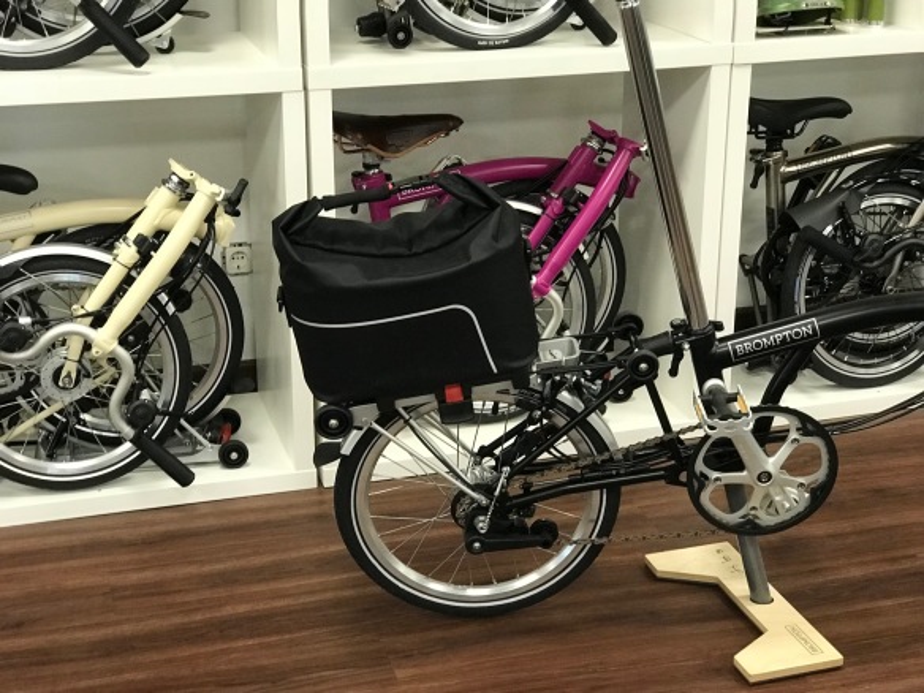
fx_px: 1521
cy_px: 346
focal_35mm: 57
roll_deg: +0.3
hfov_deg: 33.8
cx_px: 462
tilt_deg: -21.3
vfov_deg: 25.7
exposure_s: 1/50
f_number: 2.8
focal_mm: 6.6
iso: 200
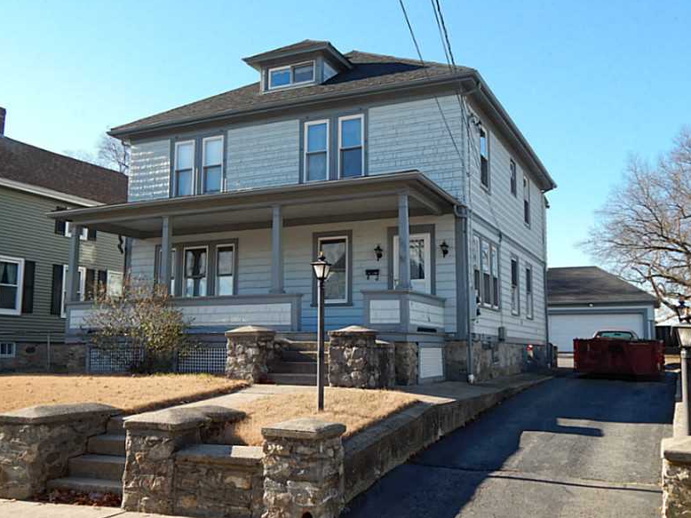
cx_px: 338
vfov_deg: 39.6
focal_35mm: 36
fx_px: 718
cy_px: 262
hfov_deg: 51.4
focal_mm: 6.1
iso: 125
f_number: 3.3
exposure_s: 1/500
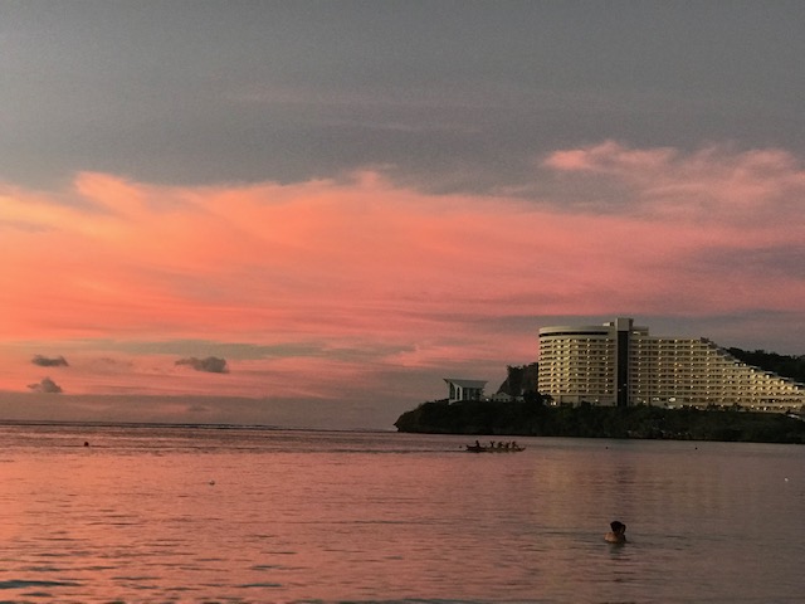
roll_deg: -1.5
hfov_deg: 33.8
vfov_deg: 25.7
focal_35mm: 57
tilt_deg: +6.4
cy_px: 302
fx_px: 1326
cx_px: 402
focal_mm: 6.6
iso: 200
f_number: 2.8
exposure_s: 1/60
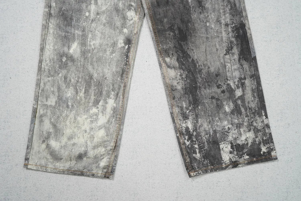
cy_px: 100
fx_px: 293
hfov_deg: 54.4
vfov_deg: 37.9
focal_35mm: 35
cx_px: 150
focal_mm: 35
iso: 1600
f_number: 10
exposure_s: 1/100
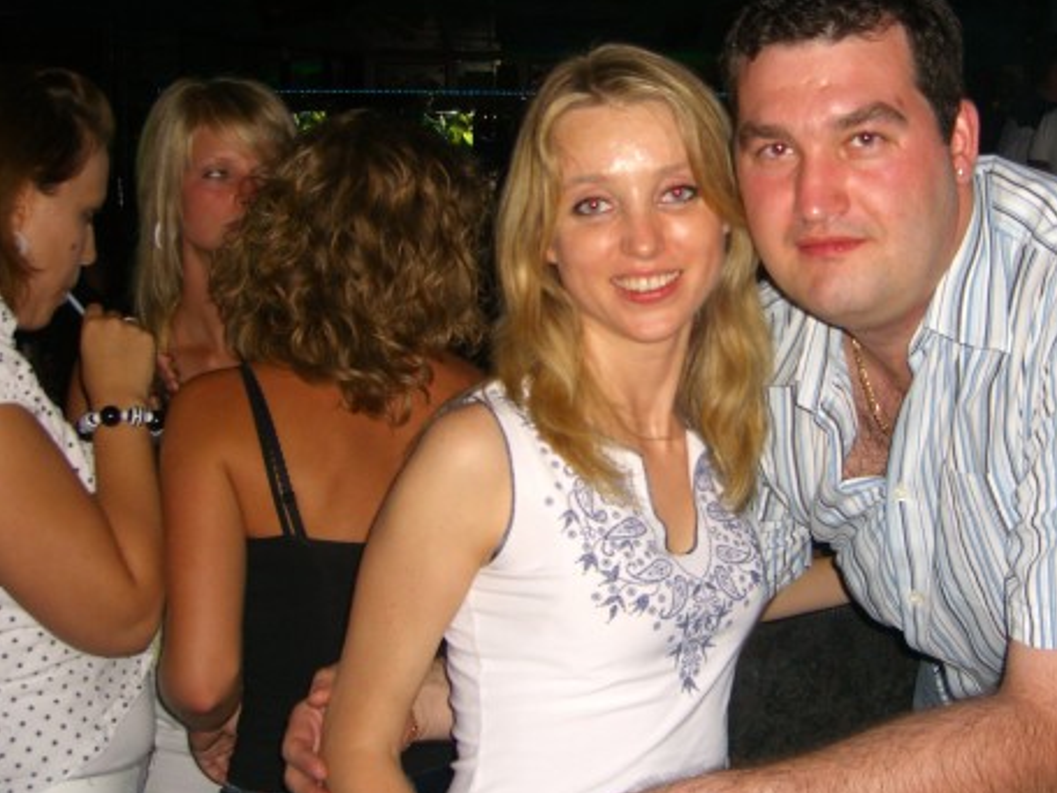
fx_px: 1527
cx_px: 693
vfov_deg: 29.1
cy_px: 327
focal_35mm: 50
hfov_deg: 37.8
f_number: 2.8
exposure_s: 1/60
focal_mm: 7.9
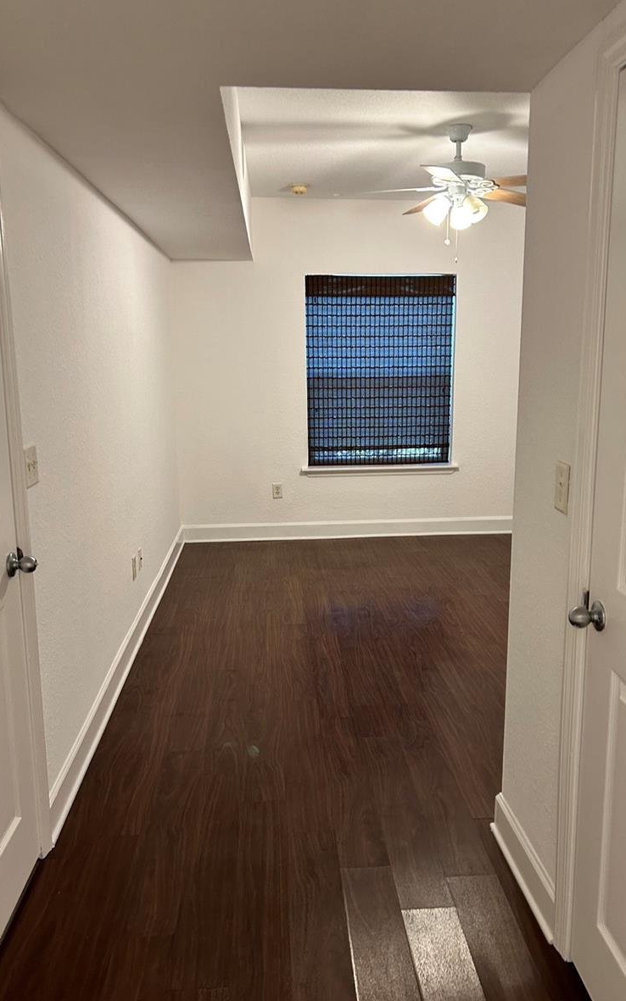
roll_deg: -0.4
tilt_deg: -10.6
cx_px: 336
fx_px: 764
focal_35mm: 28
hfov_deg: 44.5
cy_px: 494
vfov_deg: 66.5
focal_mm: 5.7
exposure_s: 1/60
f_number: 1.5
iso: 200
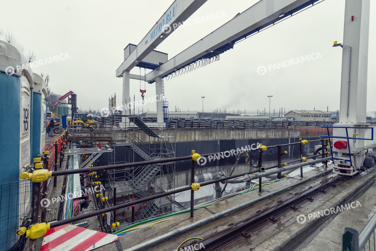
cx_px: 188
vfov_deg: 73.8
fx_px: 167
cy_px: 126
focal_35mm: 16
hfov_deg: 96.7
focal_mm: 16
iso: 800
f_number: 5
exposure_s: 1/400
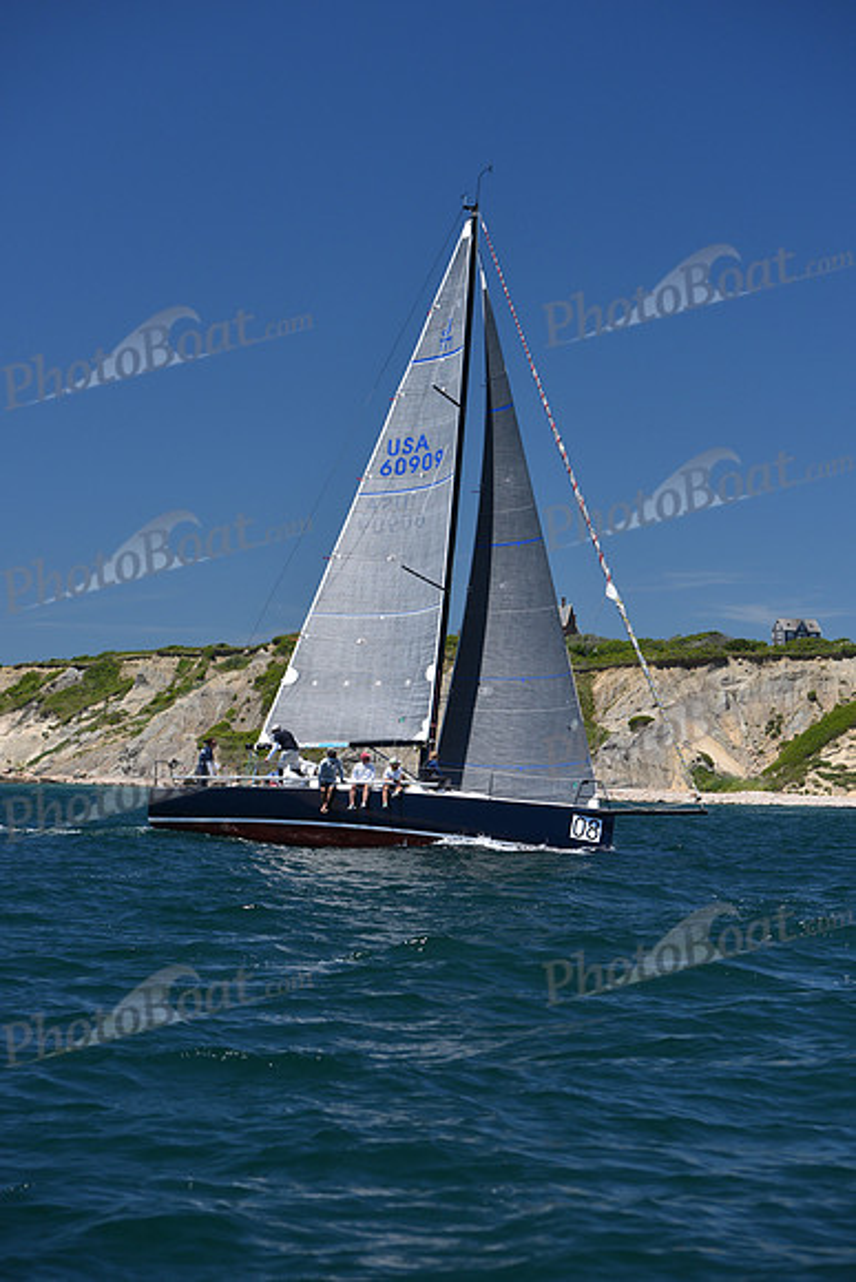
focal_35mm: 85
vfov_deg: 23.9
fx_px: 3030
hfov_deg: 16.1
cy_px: 641
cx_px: 428
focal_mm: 85
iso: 250
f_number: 5
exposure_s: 1/800
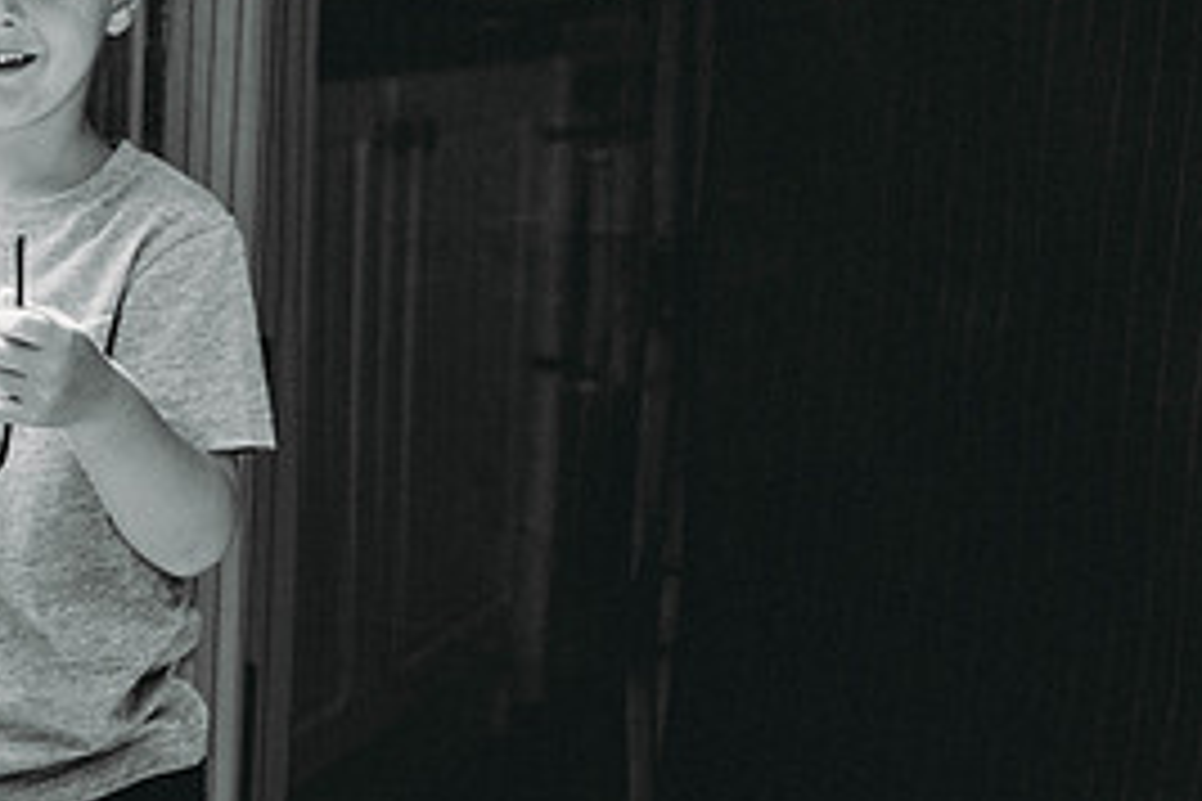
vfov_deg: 17.8
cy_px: 155
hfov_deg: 25.3
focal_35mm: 76
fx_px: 2537
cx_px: -18
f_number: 2.8
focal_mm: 35
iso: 200
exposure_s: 1/3200
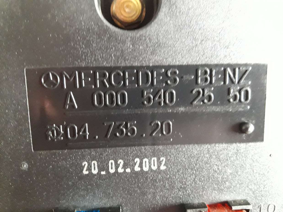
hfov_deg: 63.5
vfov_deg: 49.7
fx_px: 229
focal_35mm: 28
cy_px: 106
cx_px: 142
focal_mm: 3.7
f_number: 1.9
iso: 640
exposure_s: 1/17
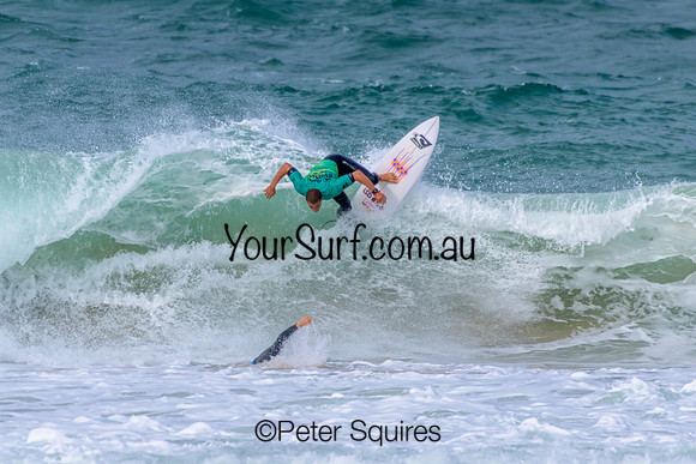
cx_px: 348
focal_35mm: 900
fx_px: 17403
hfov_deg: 2.3
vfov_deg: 1.5
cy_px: 232
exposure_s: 1/2500
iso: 800
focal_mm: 900
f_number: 11
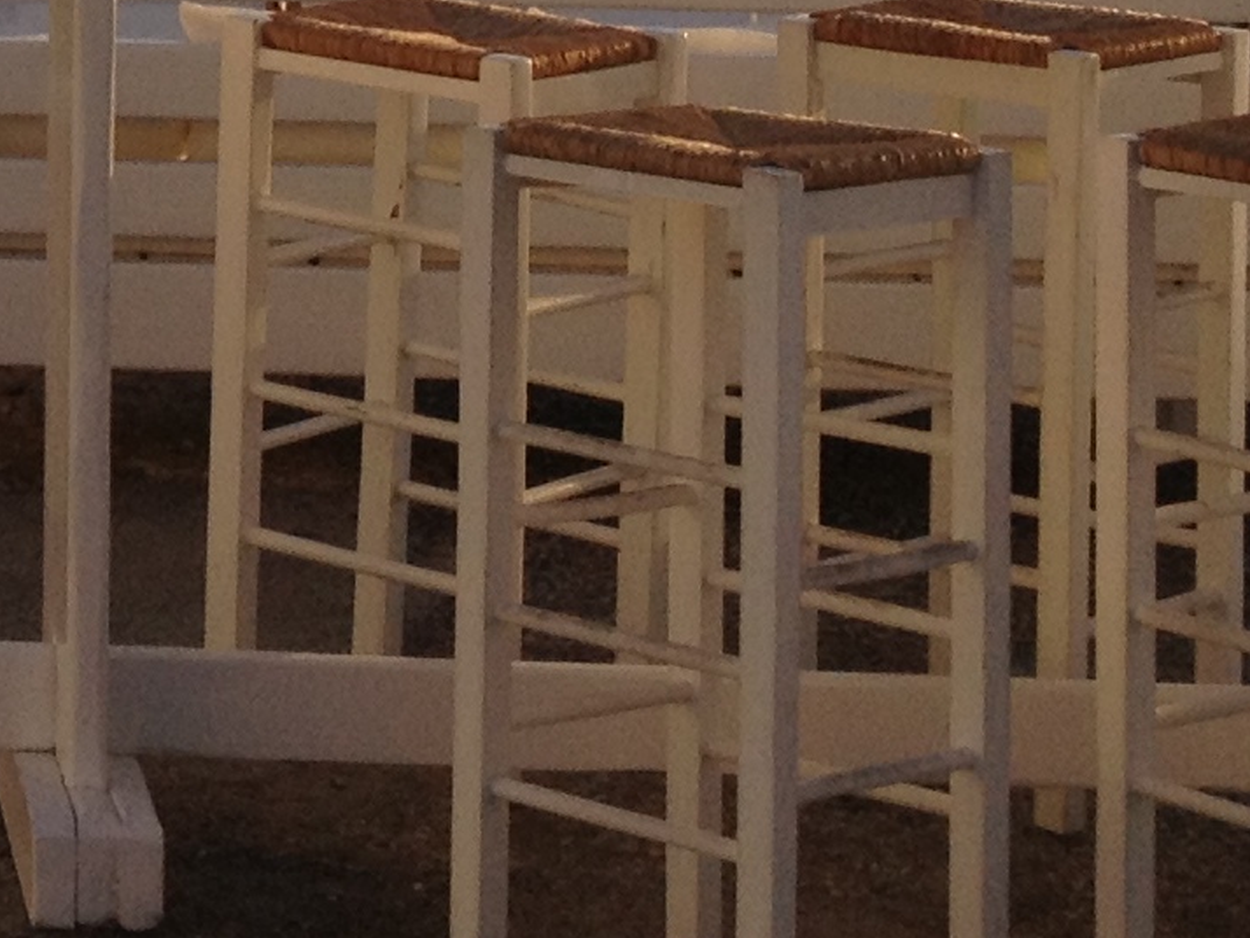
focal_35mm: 160
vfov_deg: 8.9
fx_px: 5780
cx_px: -791
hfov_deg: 11.7
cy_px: -735
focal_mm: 4.28
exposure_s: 1/1493
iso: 50
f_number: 2.4
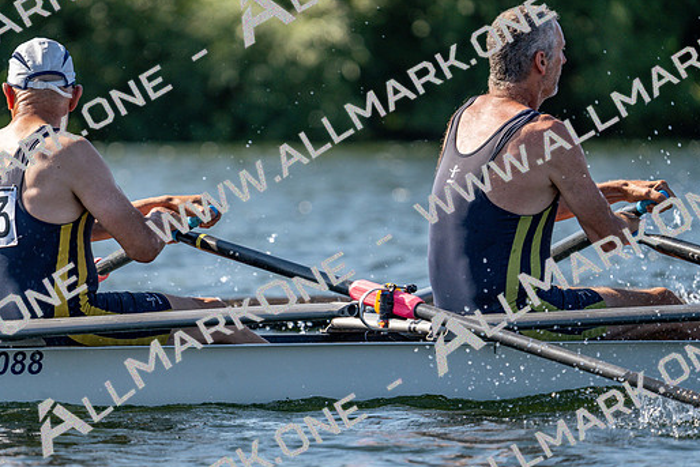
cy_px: 247
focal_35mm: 431
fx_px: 8382
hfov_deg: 4.8
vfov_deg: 3.2
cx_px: 315
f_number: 6.3
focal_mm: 382
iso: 400
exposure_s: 1/1600
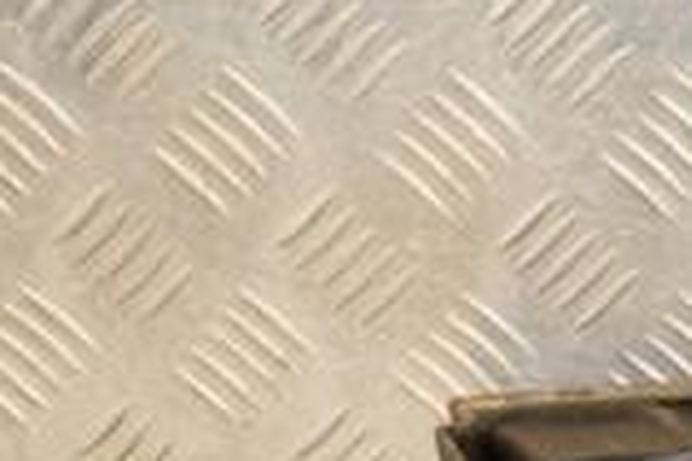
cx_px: 940
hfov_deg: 8.9
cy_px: 687
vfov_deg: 6.0
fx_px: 4344
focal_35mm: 226
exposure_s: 1/200
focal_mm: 40
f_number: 5
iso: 800
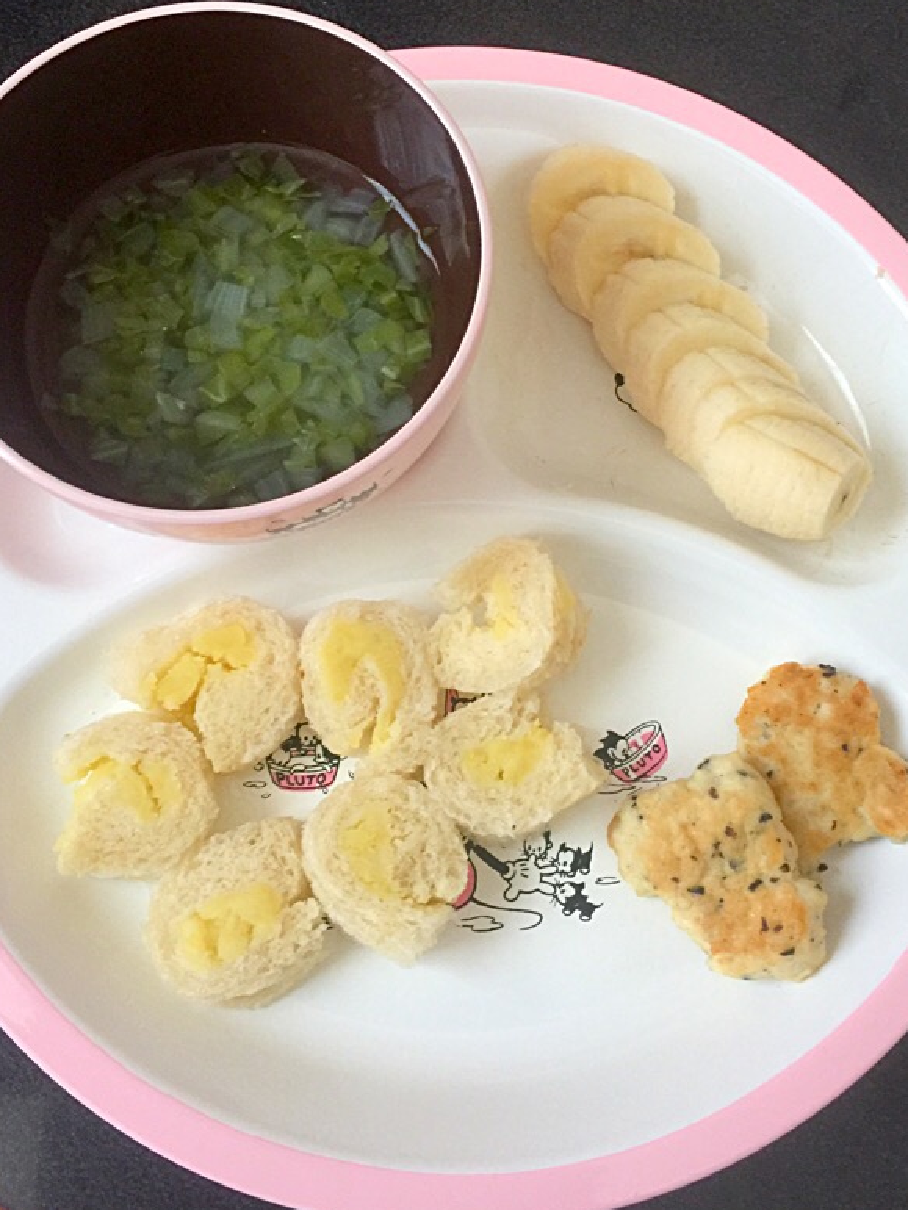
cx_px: 474
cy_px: 506
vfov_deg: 51.1
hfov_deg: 39.7
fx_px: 1259
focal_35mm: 36
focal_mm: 4.15
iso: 100
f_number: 2.2
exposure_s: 1/15
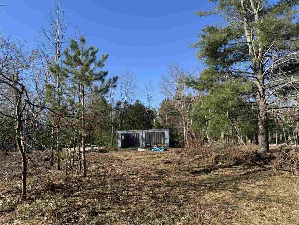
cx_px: 150
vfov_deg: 56.8
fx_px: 207
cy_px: 112
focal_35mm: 24
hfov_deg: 71.6
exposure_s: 1/2252
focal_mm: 6.76
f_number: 1.78
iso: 80
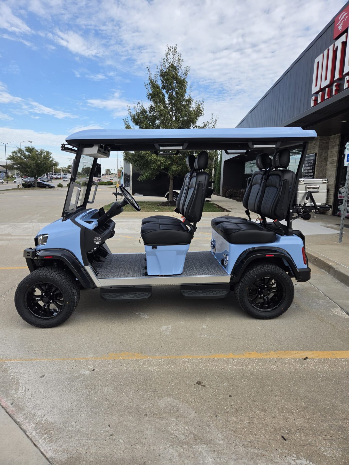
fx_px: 309
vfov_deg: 73.9
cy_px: 232
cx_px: 174
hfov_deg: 58.9
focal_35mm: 23
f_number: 1.8
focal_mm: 5.4
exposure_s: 1/2359
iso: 80
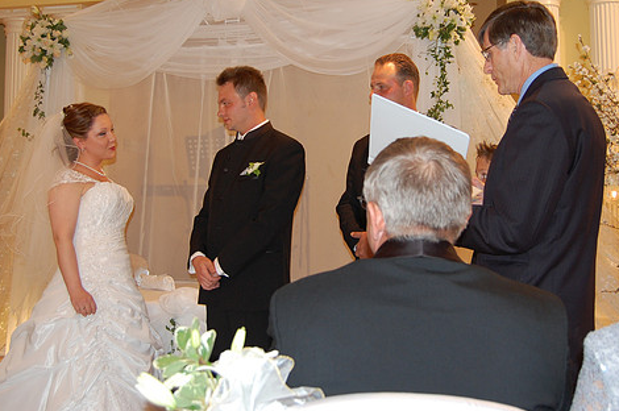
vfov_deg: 31.3
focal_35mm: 43
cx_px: 311
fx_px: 732
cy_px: 161
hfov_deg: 45.9
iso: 400
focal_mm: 23
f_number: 3.8
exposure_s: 1/60
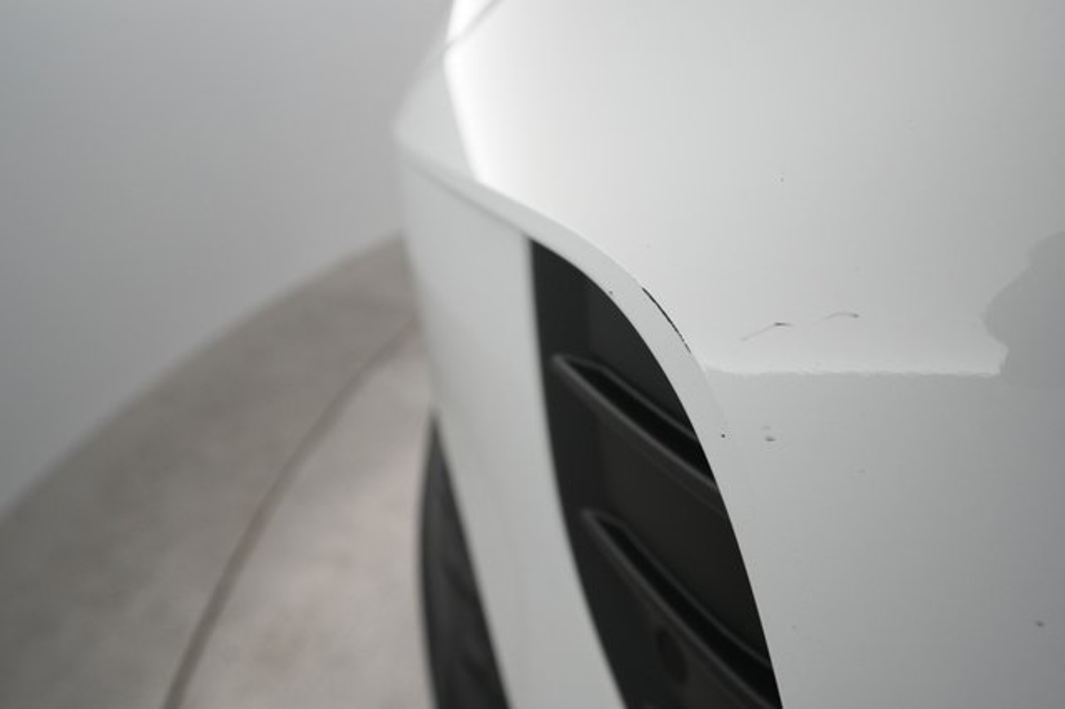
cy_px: 354
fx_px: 828
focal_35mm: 28
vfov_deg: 46.4
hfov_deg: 65.5
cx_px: 532
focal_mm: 28
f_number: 5.6
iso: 2500
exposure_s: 1/100
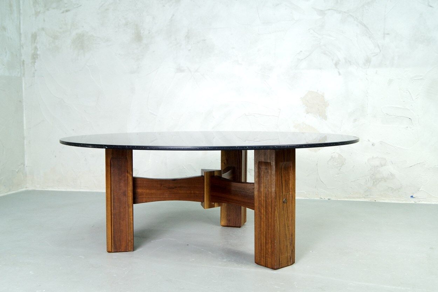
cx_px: 219
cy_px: 146
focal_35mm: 82
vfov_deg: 16.5
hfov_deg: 24.6
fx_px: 1003
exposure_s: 1/25
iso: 800
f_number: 8
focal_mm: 55
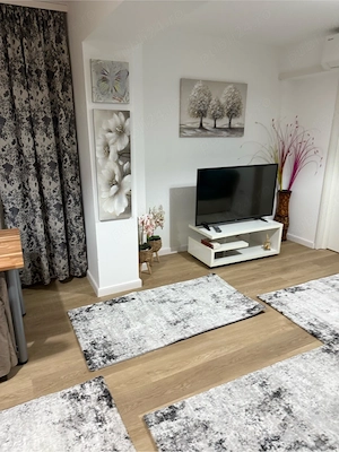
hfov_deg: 56.8
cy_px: 226
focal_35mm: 24
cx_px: 170
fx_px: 313
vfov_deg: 71.6
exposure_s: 1/50
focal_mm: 6.76
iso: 250
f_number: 1.78
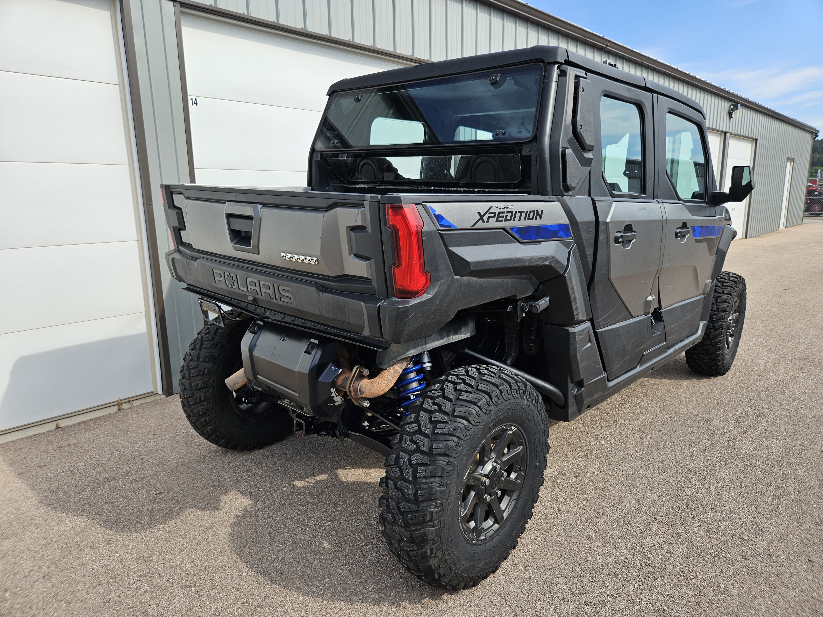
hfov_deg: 73.9
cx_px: 412
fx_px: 547
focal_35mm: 23
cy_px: 308
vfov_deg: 58.9
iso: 25
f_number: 1.8
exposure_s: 1/1024
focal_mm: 5.4
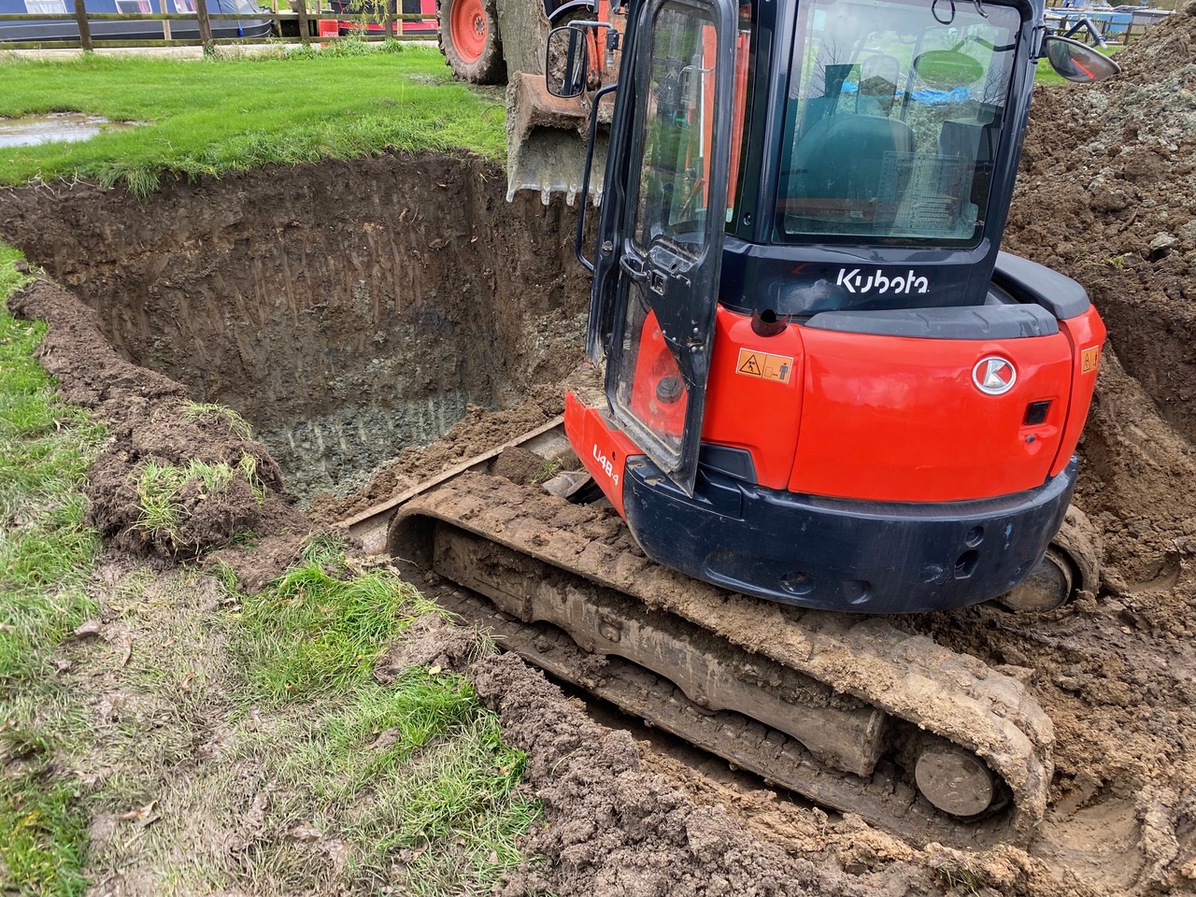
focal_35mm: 26
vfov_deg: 53.1
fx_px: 898
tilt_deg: -30.6
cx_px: 598
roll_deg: -2.3
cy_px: 448
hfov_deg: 67.3
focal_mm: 4.25
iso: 80
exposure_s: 1/121
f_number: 1.8
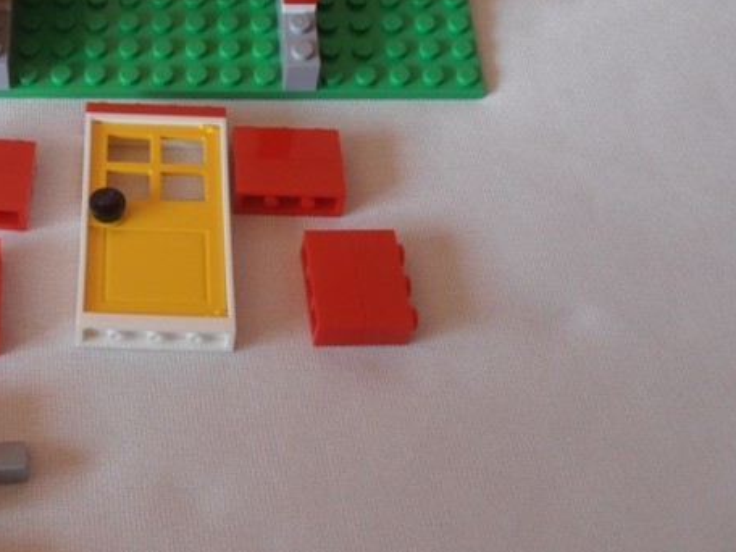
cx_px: 124
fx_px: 1552
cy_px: 101
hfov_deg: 26.1
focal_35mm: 73
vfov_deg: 19.9
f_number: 3.9
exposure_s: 1/40
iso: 125
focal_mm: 6.61
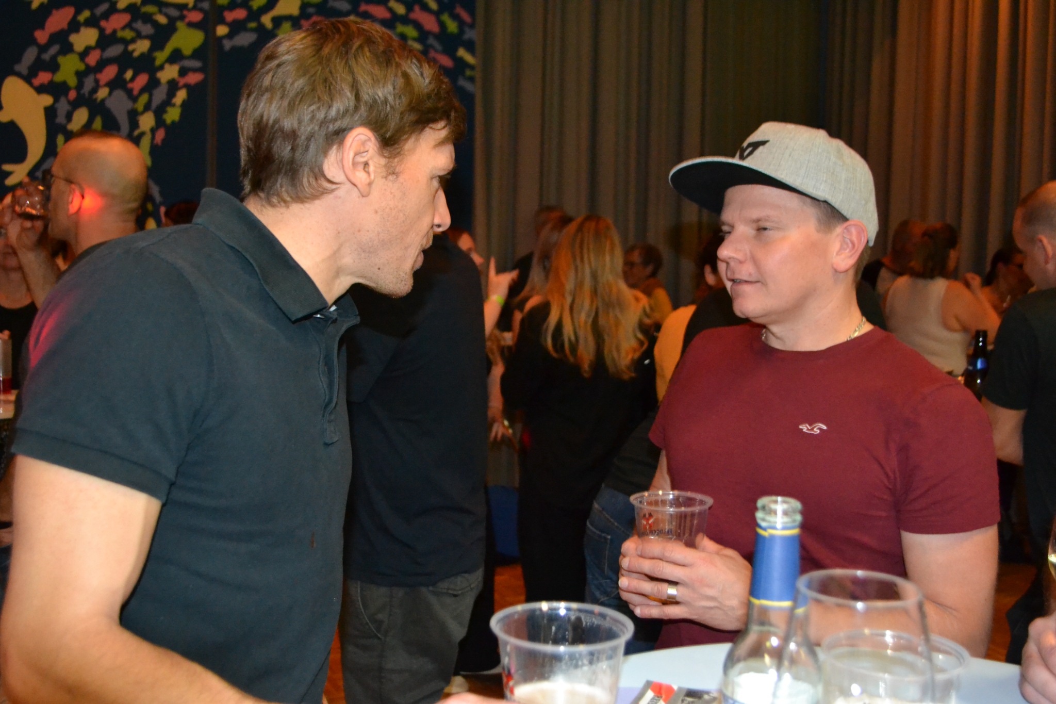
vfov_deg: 36.9
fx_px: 1056
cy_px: 352
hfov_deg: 53.1
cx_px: 528
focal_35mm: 36
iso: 3200
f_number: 4
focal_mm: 24
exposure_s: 1/60
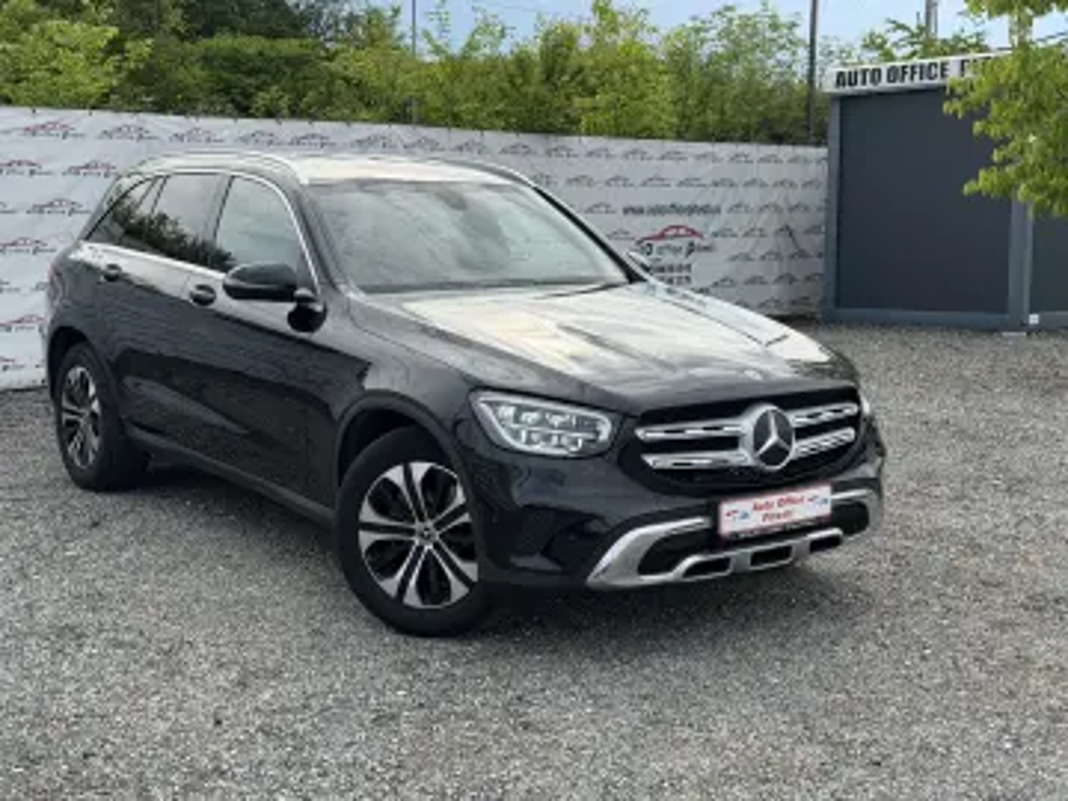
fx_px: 1481
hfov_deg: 39.7
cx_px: 534
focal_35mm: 48
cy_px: 400
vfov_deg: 30.3
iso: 100
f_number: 1.78
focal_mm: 6.76
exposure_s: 1/3226
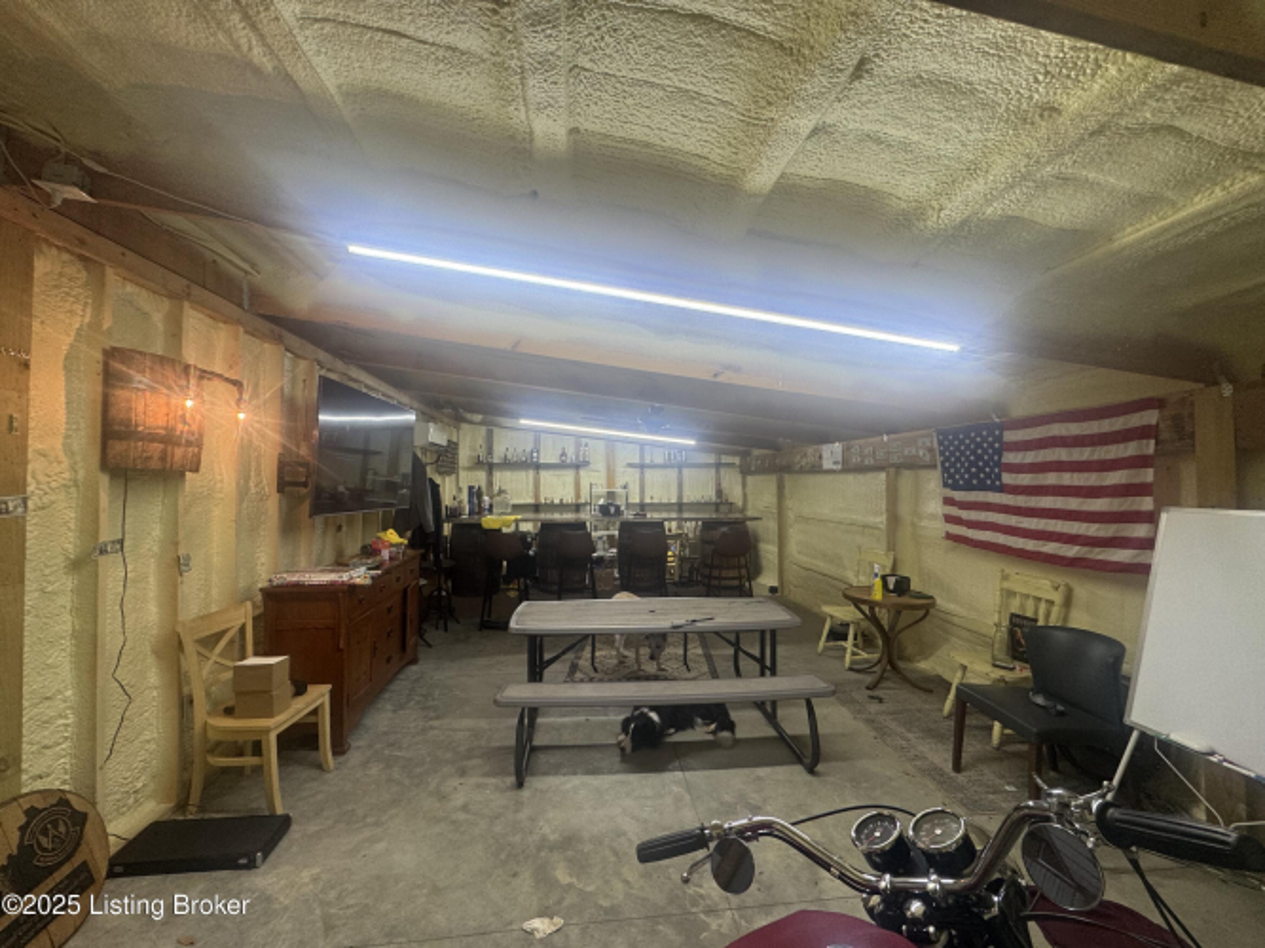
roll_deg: +0.4
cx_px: 632
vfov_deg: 85.7
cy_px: 474
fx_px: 512
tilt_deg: +0.1
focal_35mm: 14
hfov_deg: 102.1
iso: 100
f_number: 2.2
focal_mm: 2.22
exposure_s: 1/120
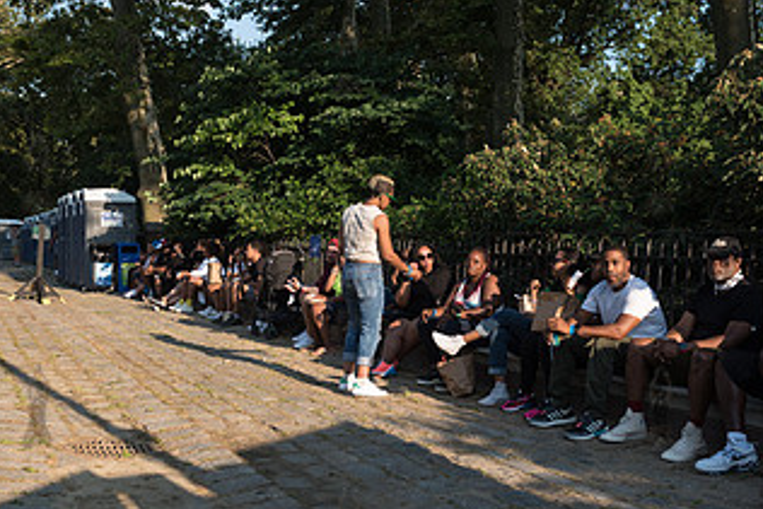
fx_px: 933
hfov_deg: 44.4
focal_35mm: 44
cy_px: 288
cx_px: 348
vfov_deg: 30.5
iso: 200
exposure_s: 1/1000
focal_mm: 24
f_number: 4
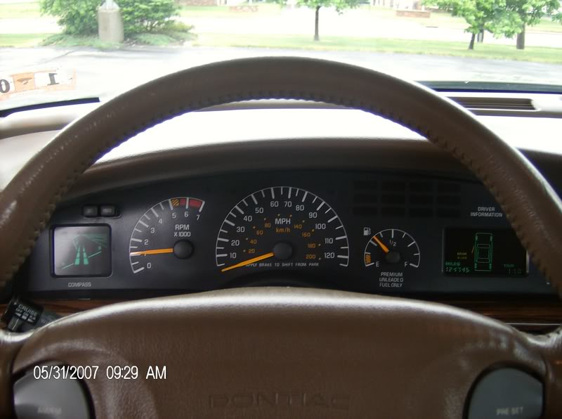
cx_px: 281
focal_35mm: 36
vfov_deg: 39.5
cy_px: 210
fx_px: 583
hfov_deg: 51.5
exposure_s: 1/96.8
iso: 100
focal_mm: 6
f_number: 2.8
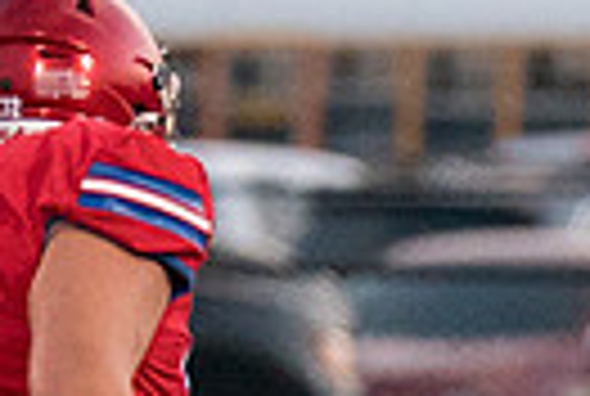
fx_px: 26676
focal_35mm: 1624
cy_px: 699
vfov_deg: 0.9
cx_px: 976
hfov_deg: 1.3
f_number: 2.8
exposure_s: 1/2000
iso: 5000
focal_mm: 200
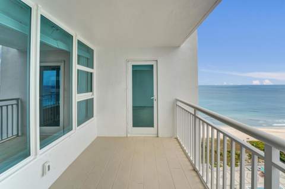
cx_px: 142
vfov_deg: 81.1
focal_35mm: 14
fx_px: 111
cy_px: 94
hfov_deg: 104.3
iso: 1250
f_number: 13
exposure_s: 1/500
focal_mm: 14
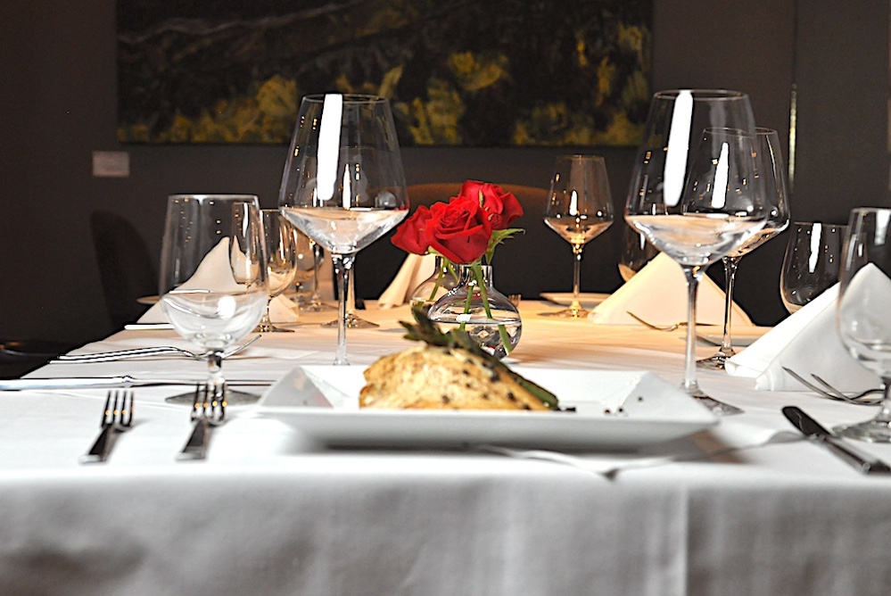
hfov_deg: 33.4
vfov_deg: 22.7
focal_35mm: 60
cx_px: 446
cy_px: 298
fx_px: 1486
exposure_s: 1/60
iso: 800
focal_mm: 40
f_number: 4
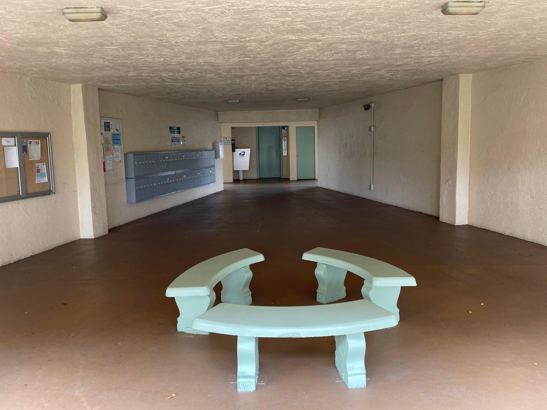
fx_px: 442
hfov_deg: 63.4
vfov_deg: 49.7
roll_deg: +1.8
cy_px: 193
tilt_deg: -5.3
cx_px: 263
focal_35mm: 28
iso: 50
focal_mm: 4.2
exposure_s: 1/121
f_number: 1.6
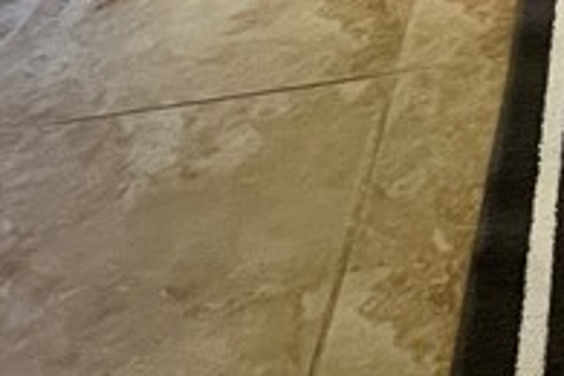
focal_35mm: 71
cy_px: -683
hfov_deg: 21.9
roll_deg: +0.0
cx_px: 917
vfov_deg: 12.0
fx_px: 1112
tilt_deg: -3.7
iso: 250
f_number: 1.8
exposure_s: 1/60
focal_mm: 1.57
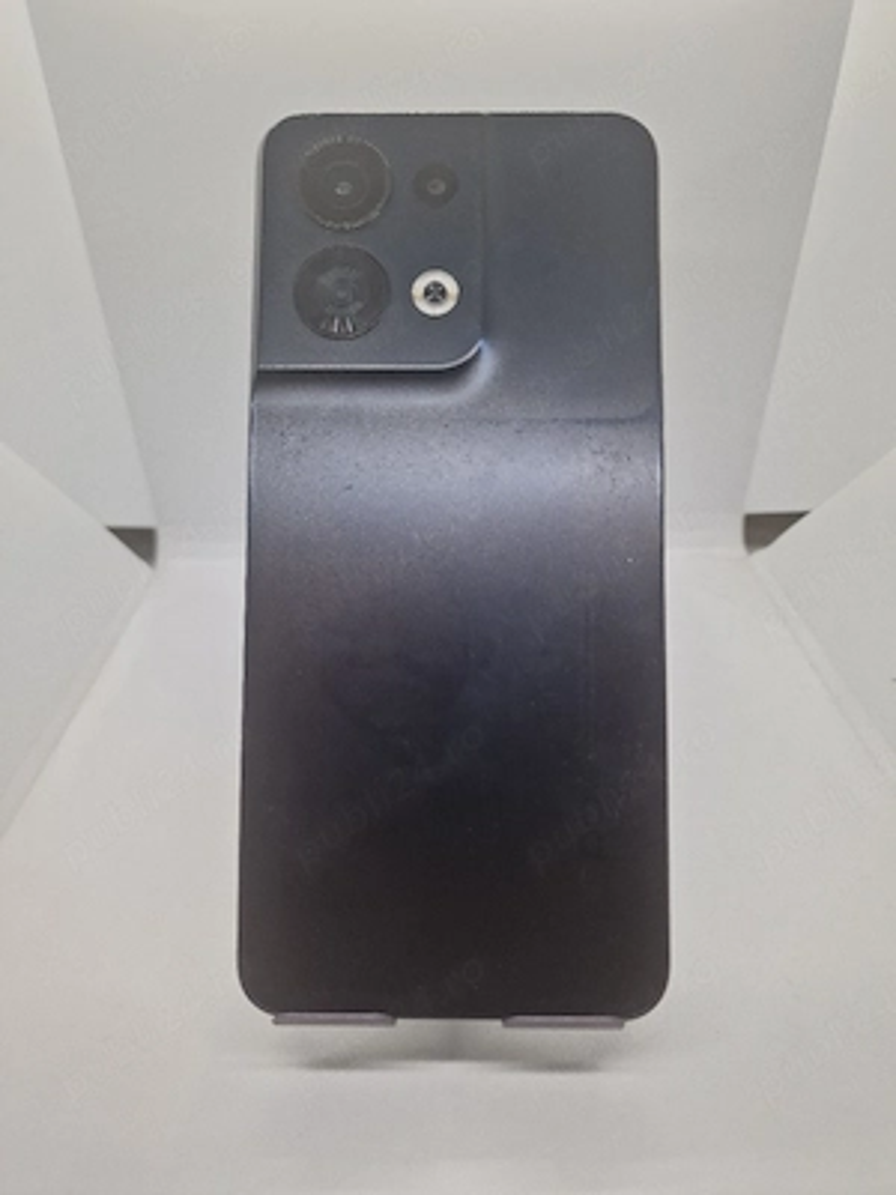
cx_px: 448
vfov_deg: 73.9
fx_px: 794
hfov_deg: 58.9
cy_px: 598
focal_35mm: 23
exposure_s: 1/182
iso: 64
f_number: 1.8
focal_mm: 6.4
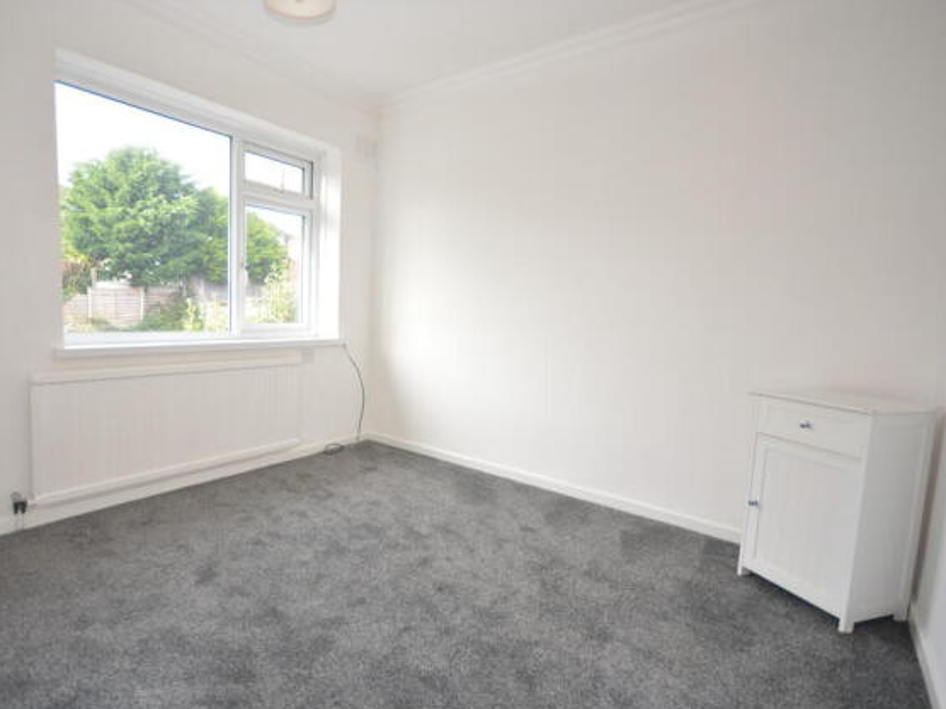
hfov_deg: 90.2
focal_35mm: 17
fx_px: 465
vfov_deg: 74.7
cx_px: 391
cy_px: 354
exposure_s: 1/60
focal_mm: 10
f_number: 4
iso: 320
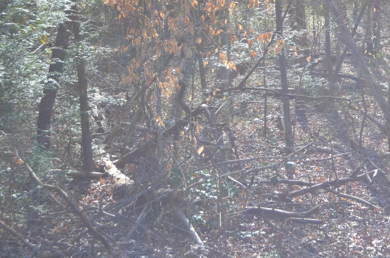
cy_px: 5
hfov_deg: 19.5
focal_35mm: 104
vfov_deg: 12.9
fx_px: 1124
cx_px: 317
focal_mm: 32
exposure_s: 1/250
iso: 220
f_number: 5.6
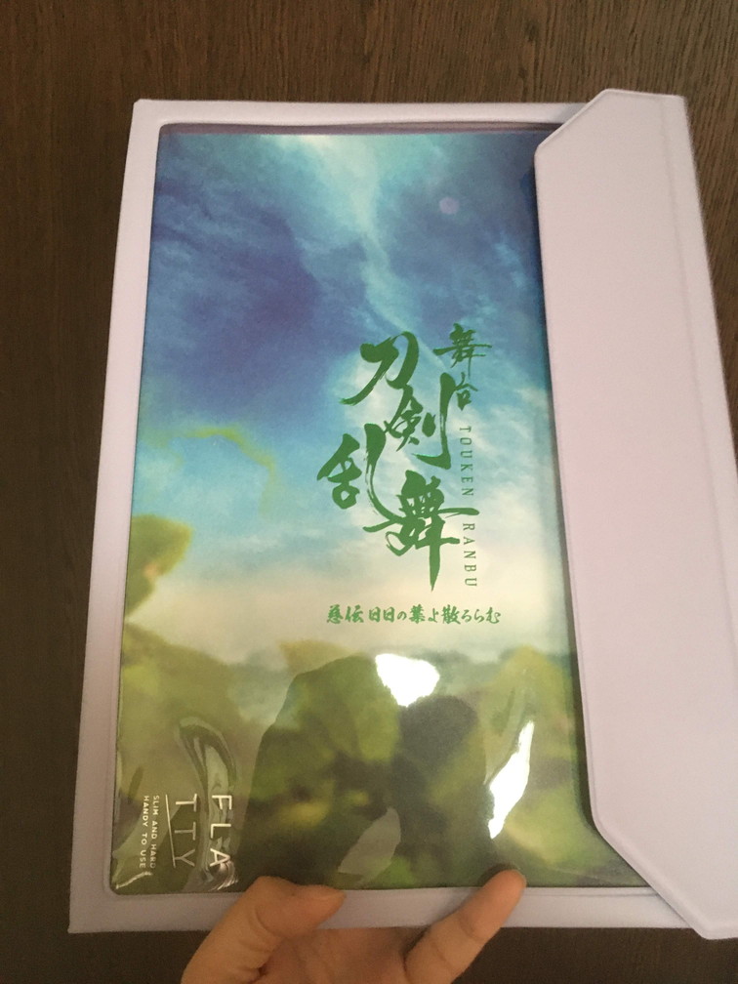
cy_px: 492
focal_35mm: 29
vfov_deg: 61.7
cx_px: 369
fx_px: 824
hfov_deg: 48.2
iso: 250
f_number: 2.2
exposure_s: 1/15
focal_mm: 4.15
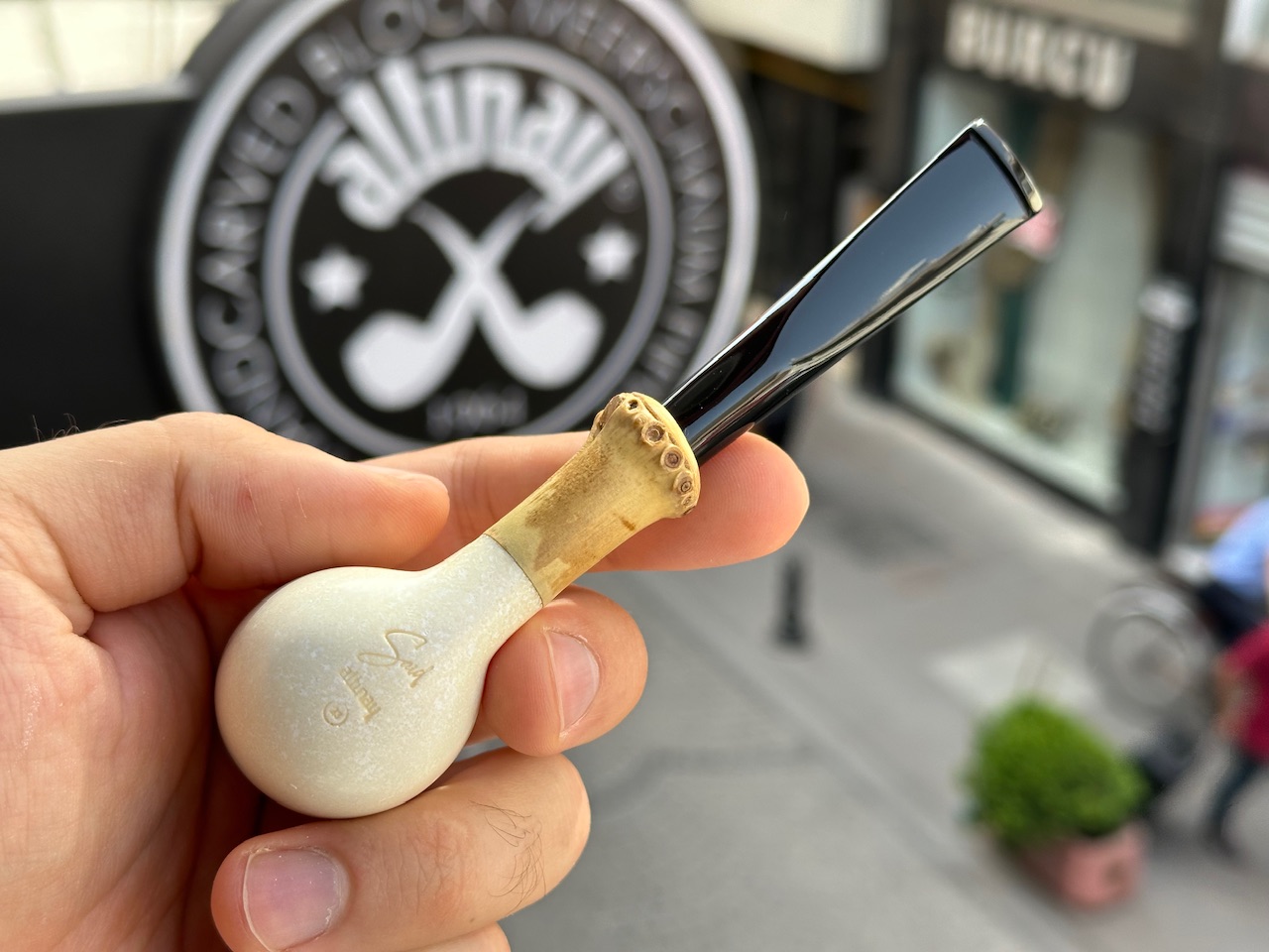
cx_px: 634
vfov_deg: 30.3
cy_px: 476
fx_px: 1760
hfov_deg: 39.7
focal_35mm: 48
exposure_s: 1/435
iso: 64
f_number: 1.78
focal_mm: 6.86
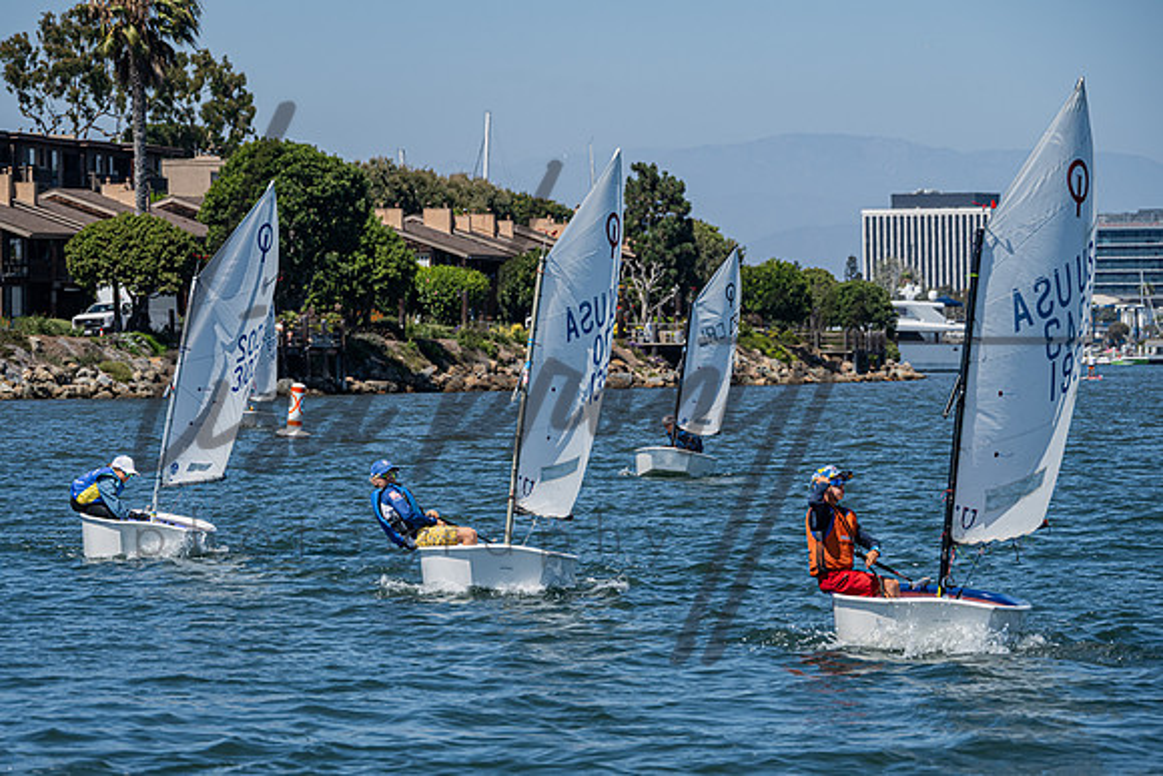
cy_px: 425
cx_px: 539
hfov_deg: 11.2
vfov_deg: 7.5
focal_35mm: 184
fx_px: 5948
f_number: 7.6
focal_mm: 155
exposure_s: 1/1000
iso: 250
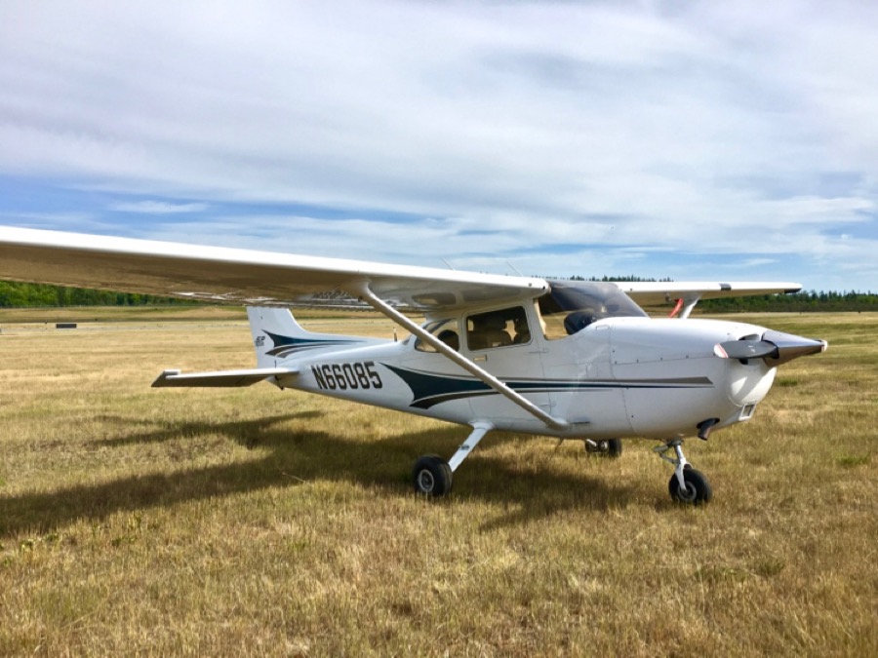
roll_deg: +0.5
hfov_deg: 61.7
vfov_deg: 48.2
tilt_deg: -0.4
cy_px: 329
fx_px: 736
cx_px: 439
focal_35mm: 29
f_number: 2.2
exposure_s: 1/1832
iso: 25
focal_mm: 4.15
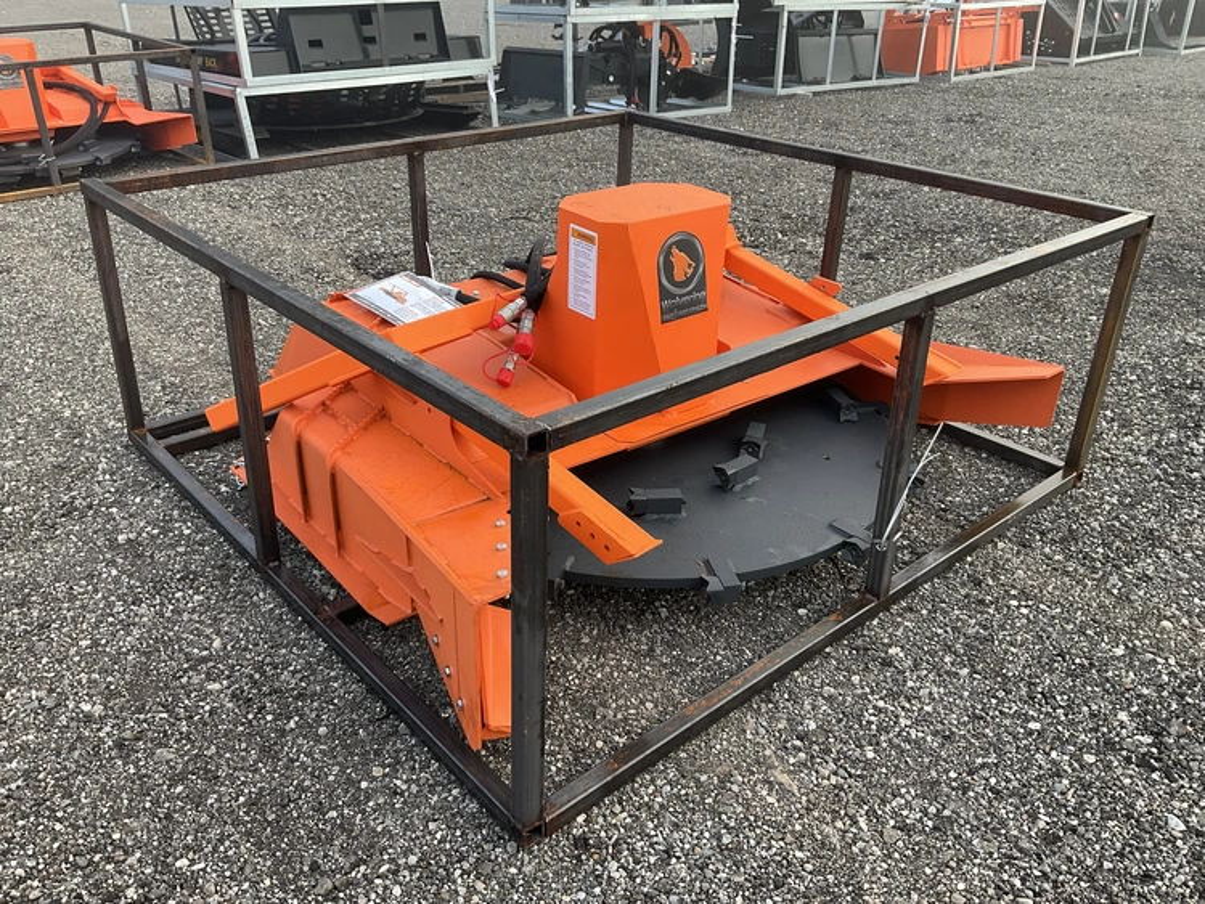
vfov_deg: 48.3
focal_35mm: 29
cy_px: 452
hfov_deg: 61.6
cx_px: 602
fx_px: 1010
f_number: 1.8
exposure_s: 1/122
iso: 32
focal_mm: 3
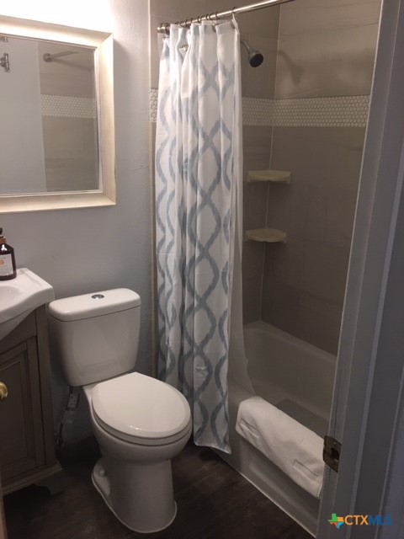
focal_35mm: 29
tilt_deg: -16.2
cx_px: 202
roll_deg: -2.0
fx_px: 451
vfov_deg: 61.7
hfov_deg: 48.2
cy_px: 270
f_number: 2.2
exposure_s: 1/15
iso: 25
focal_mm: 4.15
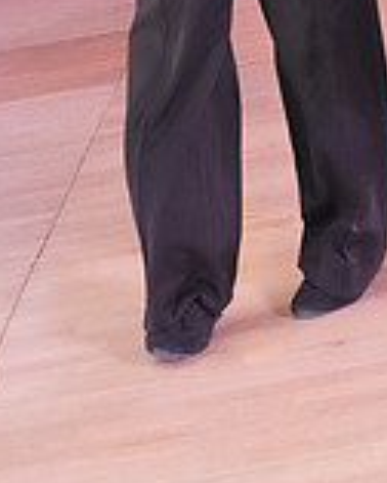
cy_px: -388
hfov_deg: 8.7
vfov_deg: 10.3
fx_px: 2529
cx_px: 407
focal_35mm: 177
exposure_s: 1/250
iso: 8000
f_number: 6.3
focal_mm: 51
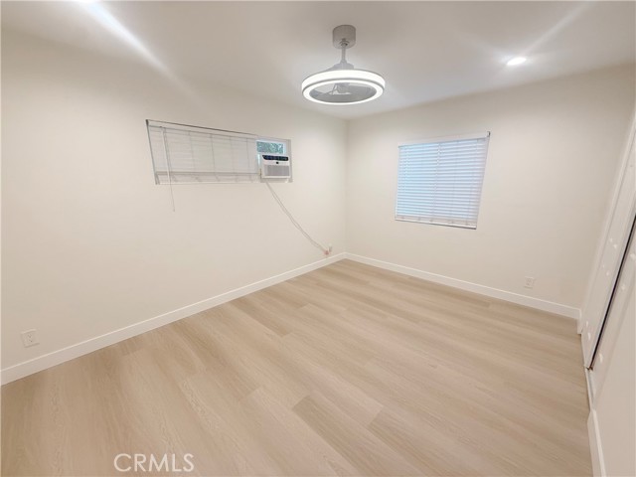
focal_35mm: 14
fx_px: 257
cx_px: 318
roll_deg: +0.0
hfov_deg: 102.1
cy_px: 238
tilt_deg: -11.8
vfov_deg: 85.7
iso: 125
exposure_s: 1/120
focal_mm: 2.22
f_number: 2.2
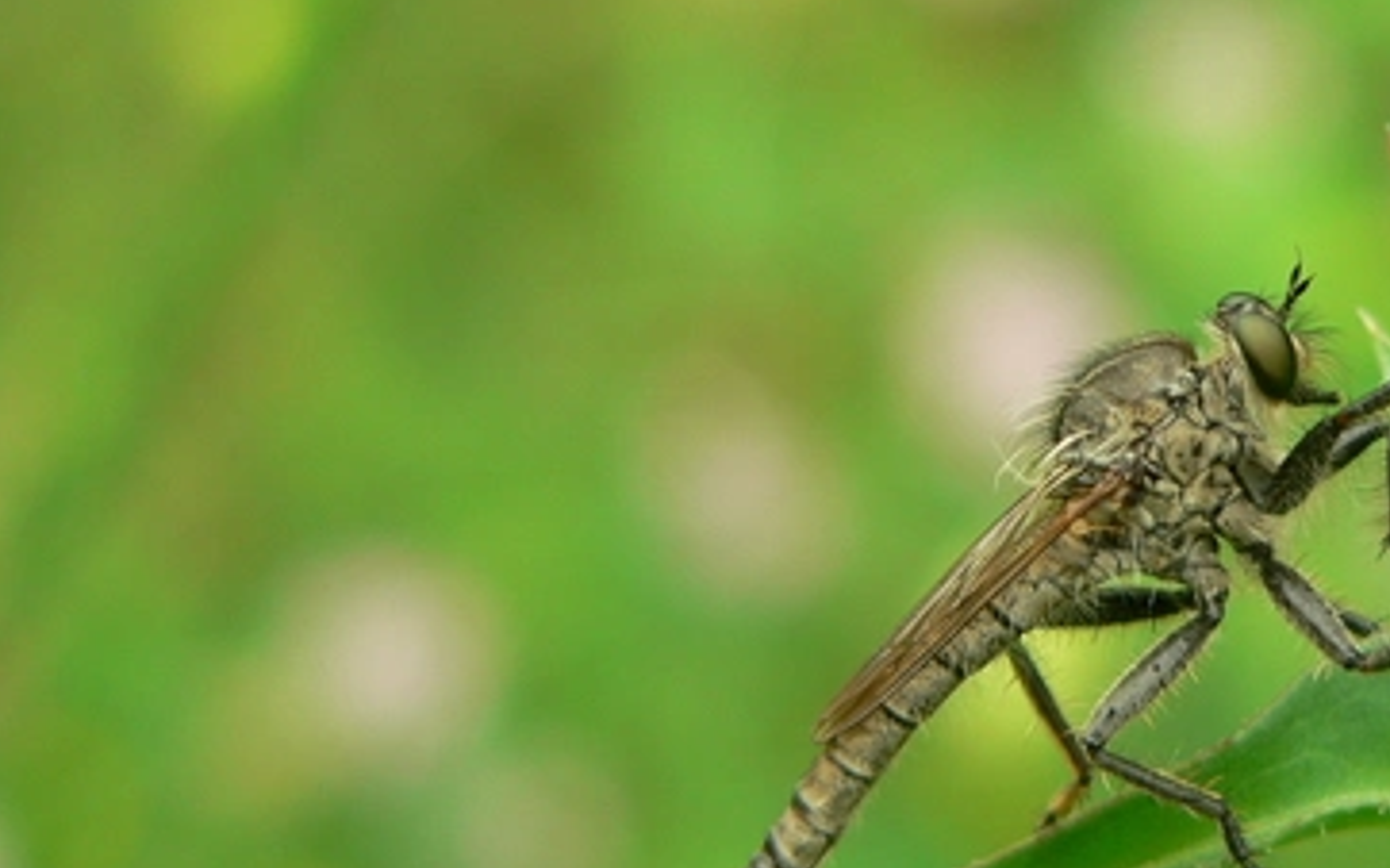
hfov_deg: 14.1
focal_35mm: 148
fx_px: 5605
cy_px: 369
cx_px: 1117
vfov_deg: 8.9
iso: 100
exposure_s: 1/60
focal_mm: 13.2
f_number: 2.8
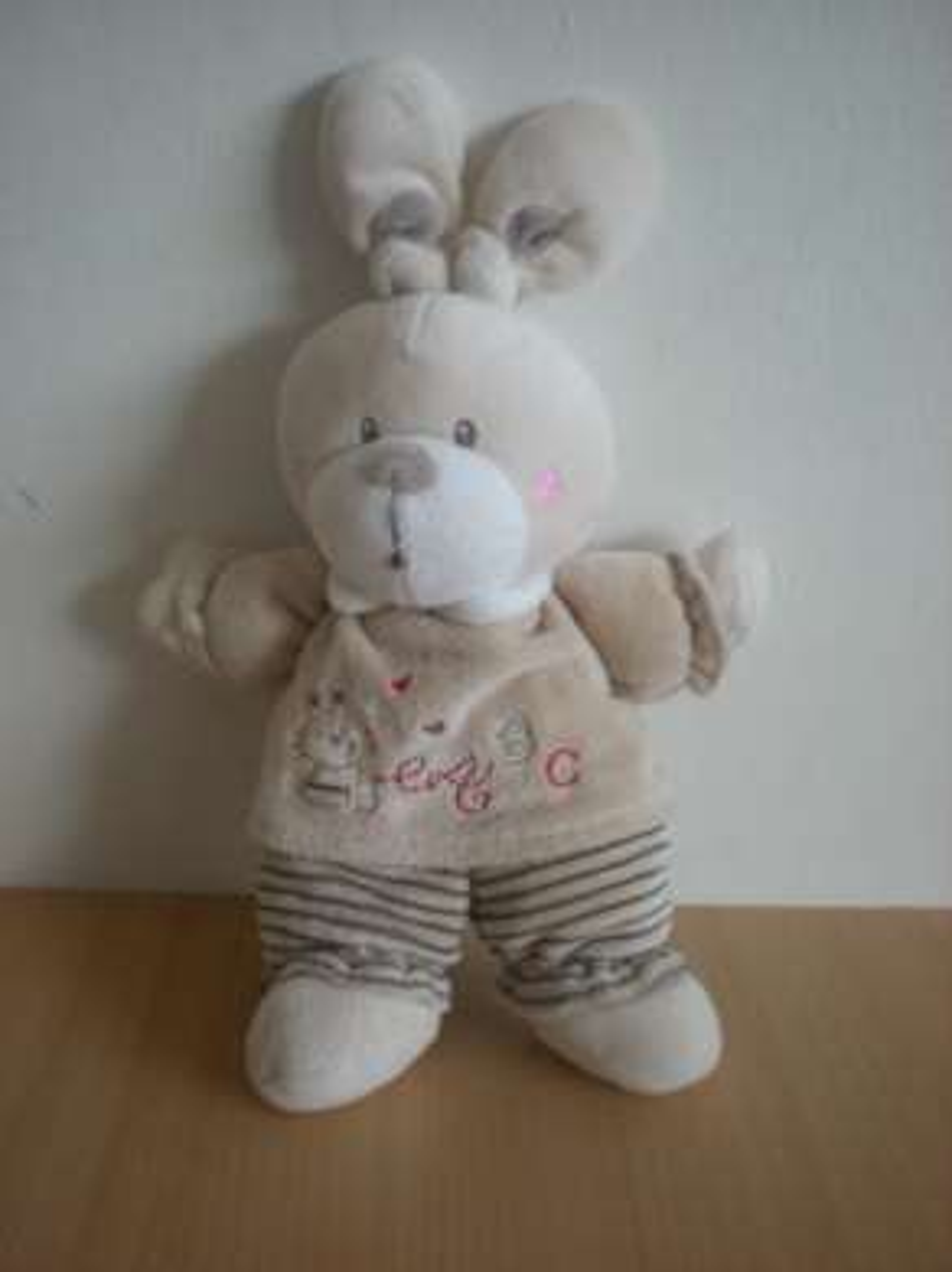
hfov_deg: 37.7
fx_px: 1395
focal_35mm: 38
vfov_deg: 49.0
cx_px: 476
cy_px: 636
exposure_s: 1/17.7
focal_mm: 6.3
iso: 200
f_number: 3.1
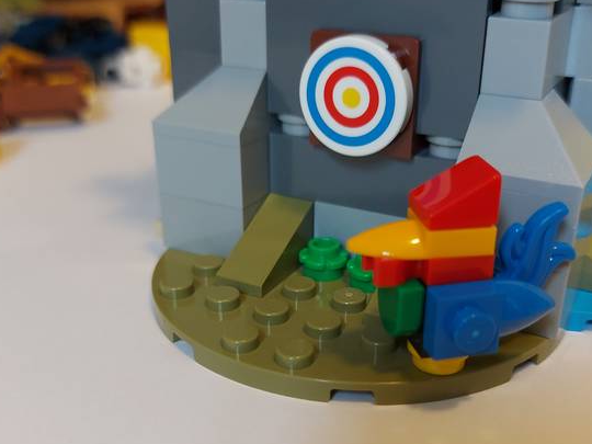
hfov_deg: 46.8
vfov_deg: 35.7
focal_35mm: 40
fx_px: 684
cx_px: 303
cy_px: 287
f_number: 1.8
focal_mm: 5.23
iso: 160
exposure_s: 1/50
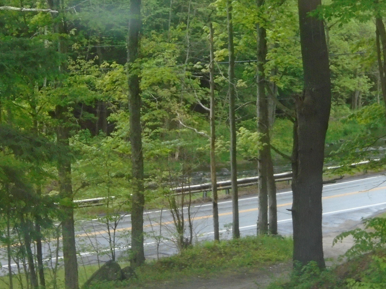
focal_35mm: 206
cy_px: 76
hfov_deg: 9.6
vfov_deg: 7.2
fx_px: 2297
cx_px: 218
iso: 400
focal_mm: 23
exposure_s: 1/100
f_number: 6.4
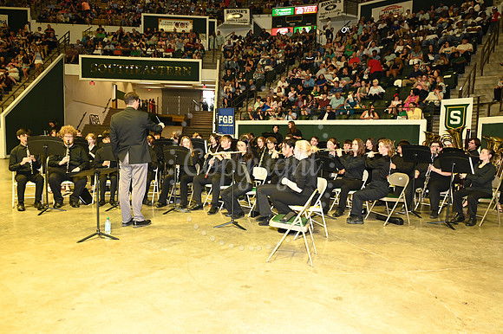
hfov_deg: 66.4
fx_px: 384
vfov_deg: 47.1
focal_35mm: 28
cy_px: 167
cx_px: 252
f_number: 5.6
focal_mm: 27.5
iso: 1600
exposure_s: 1/60
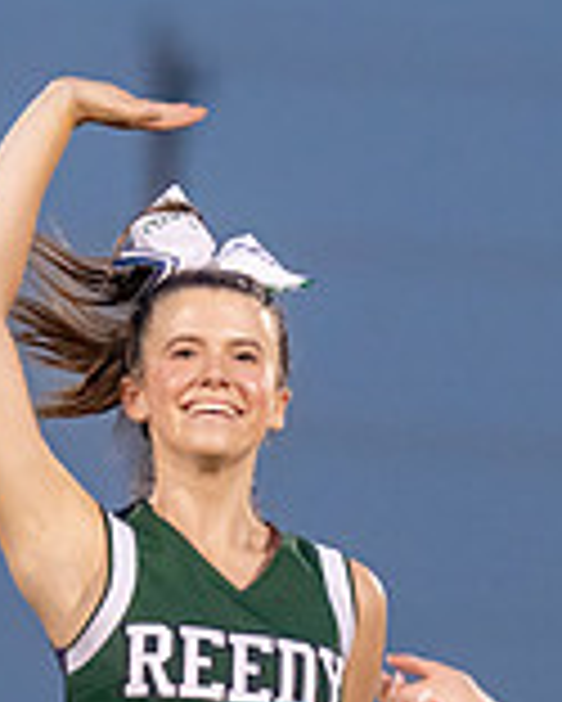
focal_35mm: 909
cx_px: -1
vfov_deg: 2.1
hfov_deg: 1.7
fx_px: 18881
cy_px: 659
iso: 1250
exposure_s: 1/1000
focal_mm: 160
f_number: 2.8
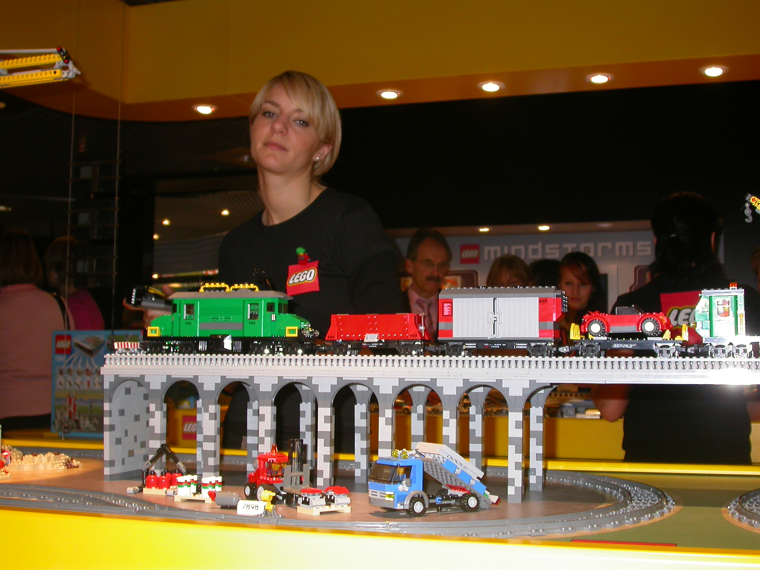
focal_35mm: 49
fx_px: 1076
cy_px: 285
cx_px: 380
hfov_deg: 38.9
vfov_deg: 29.7
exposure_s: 1/60
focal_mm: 10.2
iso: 100
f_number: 2.8
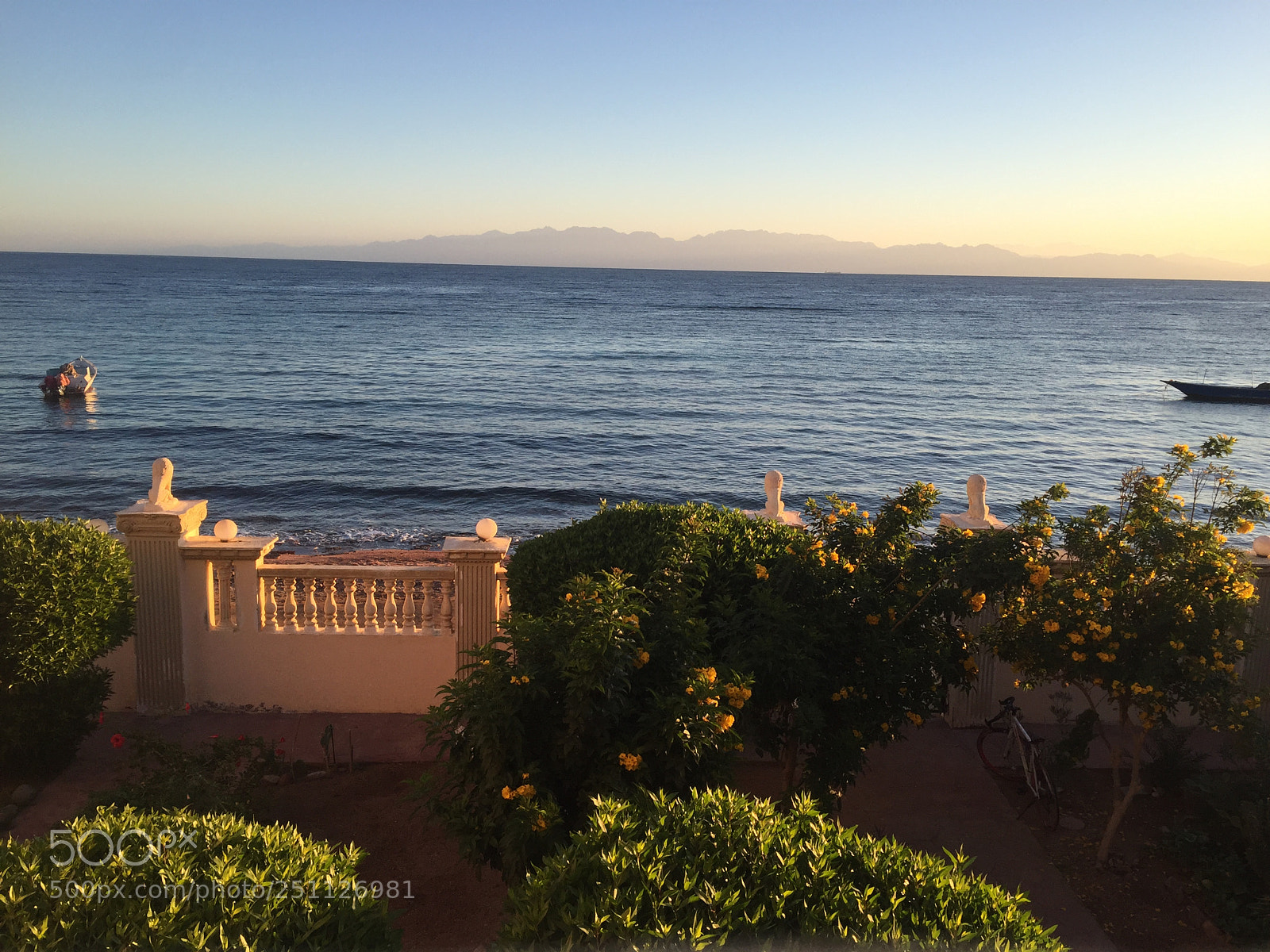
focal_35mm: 29
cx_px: 635
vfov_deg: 48.2
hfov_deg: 61.7
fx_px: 1064
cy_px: 476
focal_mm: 4.15
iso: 32
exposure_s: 1/694
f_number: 2.2
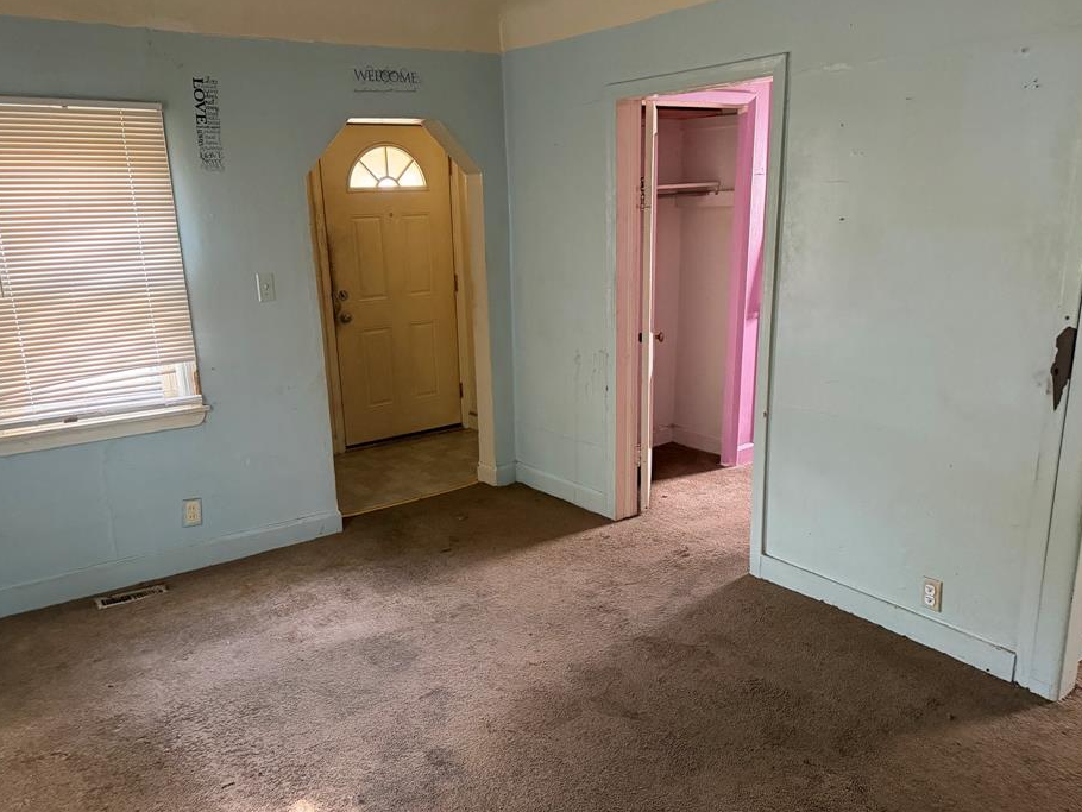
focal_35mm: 27
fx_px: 844
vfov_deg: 51.3
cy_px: 433
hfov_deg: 65.2
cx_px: 507
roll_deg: +3.1
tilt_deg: -14.2
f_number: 1.78
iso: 800
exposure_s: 1/60
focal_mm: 6.76
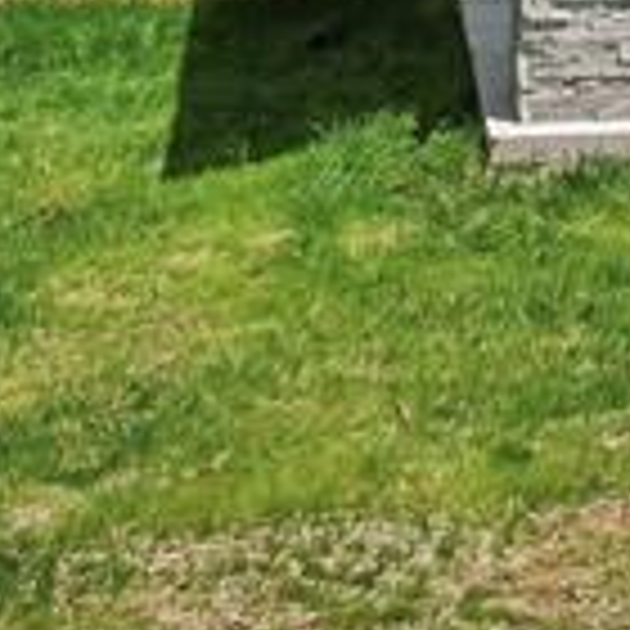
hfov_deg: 11.9
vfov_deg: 11.4
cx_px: 1062
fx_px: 2821
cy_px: -657
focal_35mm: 137
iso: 100
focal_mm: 8.4
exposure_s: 1/2500
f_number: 2.8
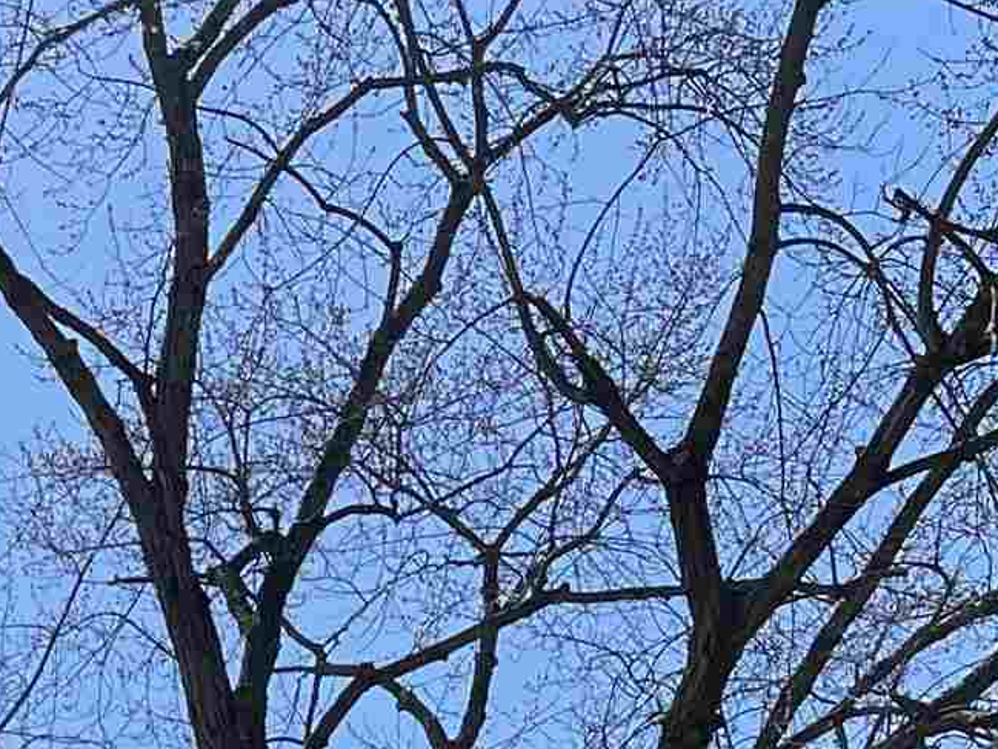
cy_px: 1659
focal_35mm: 123
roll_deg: -0.9
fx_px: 3547
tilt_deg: +9.2
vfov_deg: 10.7
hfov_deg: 15.6
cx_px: -68
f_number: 1.6
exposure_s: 1/3165
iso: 32
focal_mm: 5.1
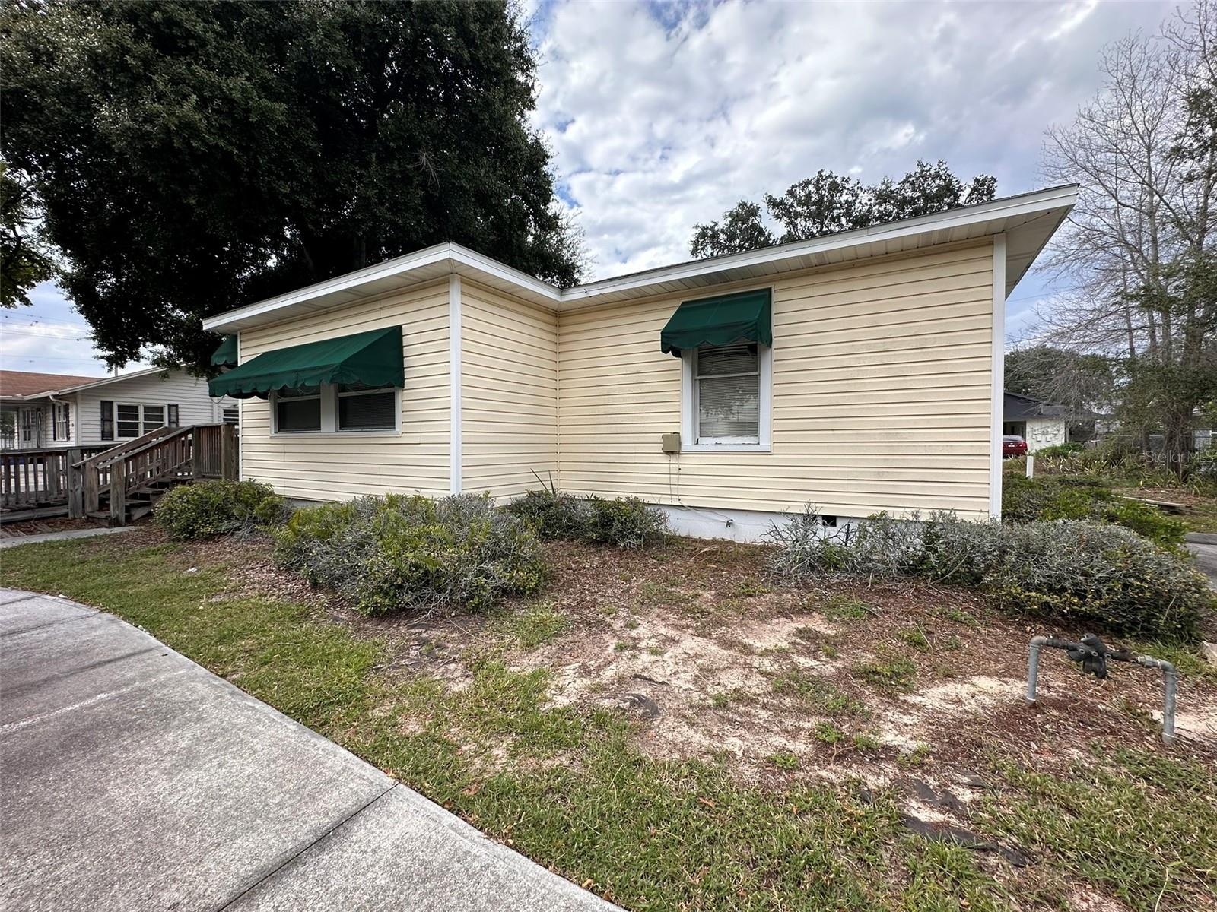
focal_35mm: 14
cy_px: 456
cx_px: 608
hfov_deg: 102.1
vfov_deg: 85.7
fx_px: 492
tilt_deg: -0.1
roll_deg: +0.6
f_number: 2.2
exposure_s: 1/997
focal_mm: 2.22
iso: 40
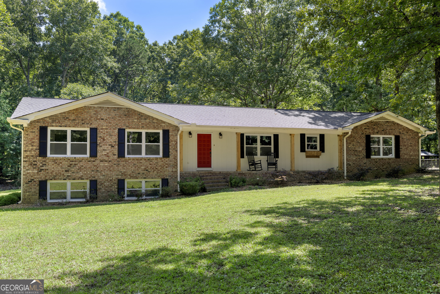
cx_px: 220
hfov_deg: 57.2
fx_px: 403
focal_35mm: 33
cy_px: 147
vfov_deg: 40.0
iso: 100
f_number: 3.5
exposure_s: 1/125
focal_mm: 33
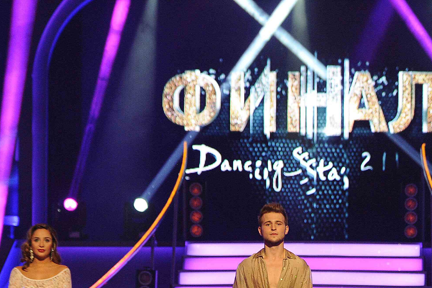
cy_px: 283
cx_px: 262
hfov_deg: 8.5
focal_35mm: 242
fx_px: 2902
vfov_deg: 5.7
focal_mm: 112
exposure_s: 1/200
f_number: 3.2
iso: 3200
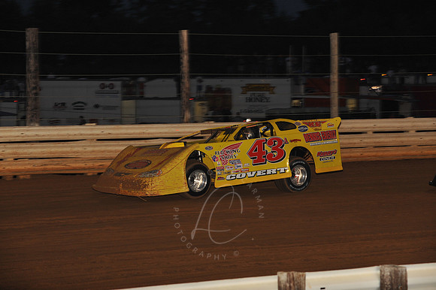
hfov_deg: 15.2
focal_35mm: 135
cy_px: 145
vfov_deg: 10.1
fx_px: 1634
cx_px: 218
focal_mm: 135
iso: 1000
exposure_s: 1/320
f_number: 7.1
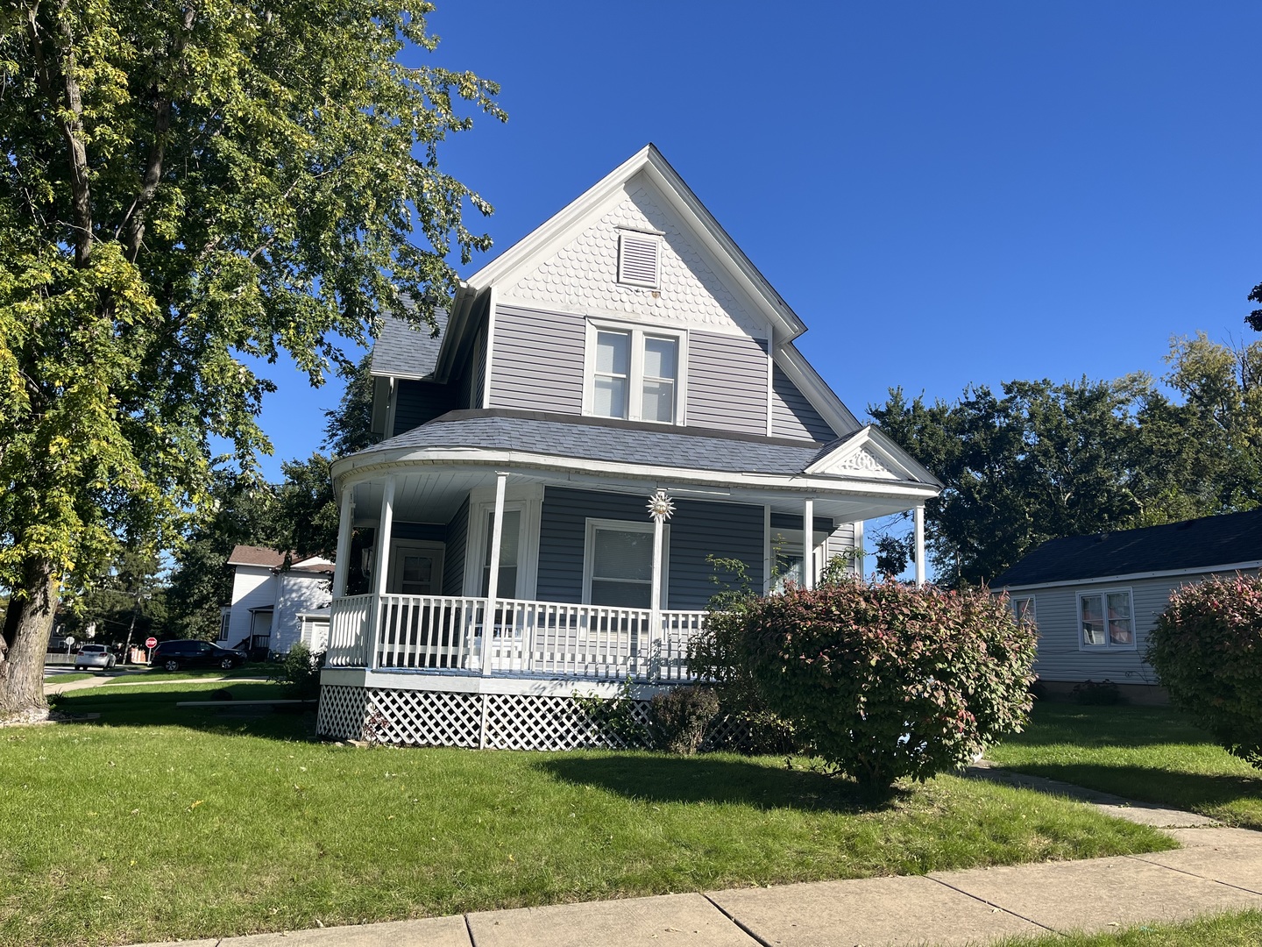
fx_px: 948
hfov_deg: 67.3
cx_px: 631
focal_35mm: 26
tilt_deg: +11.5
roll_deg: -1.6
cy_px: 474
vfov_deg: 53.1
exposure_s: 1/2967
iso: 50
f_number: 1.6
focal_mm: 5.1
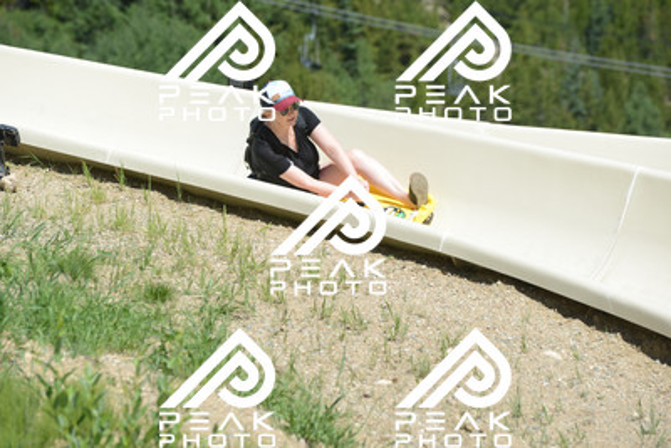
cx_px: 336
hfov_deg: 10.5
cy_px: 224
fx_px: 3636
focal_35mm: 195
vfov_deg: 7.0
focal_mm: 195
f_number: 6.3
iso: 450
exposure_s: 1/1250
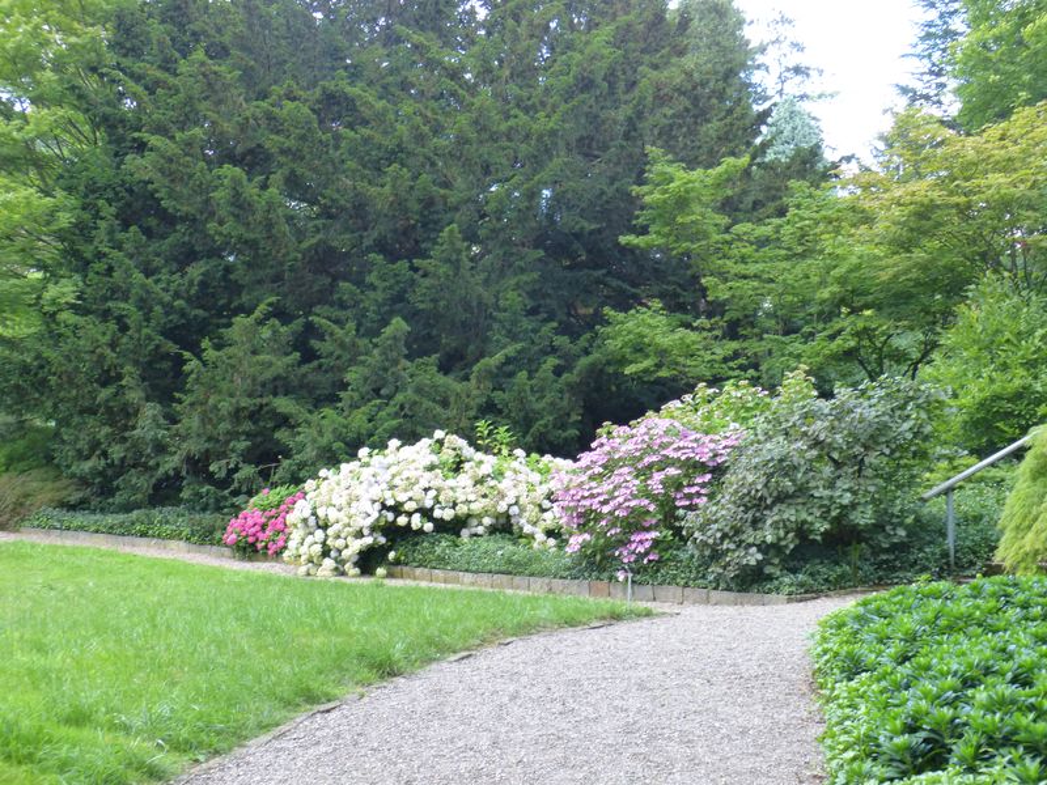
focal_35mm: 46
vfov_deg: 31.5
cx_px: 524
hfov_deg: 41.2
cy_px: 392
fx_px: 1391
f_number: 3.2
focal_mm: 8.3
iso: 200
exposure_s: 1/60
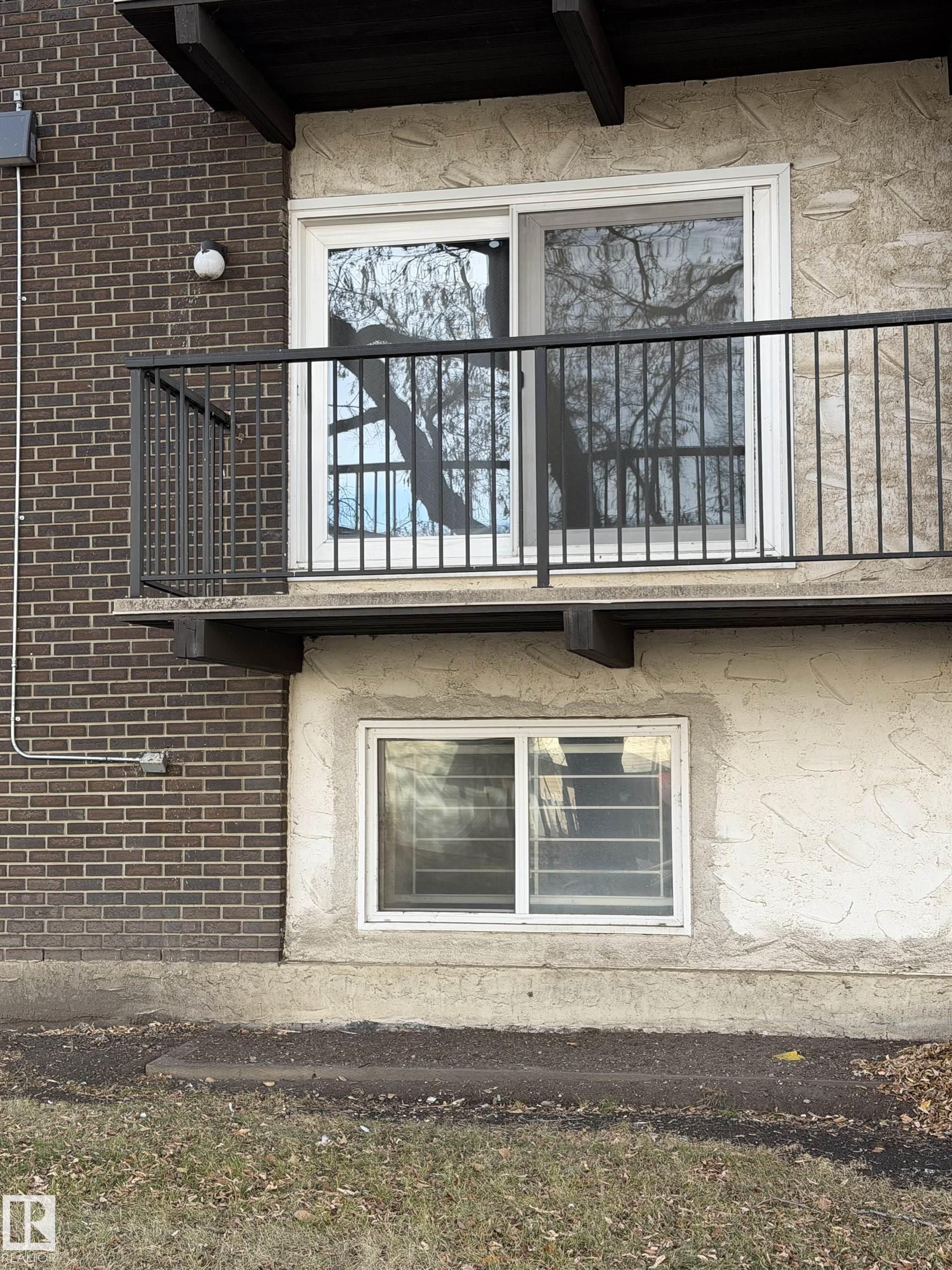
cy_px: 635
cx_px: 476
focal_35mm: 48
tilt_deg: +5.5
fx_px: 1760
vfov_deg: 39.7
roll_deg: +0.1
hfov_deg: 30.3
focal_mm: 6.76
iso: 64
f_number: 1.78
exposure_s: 1/394
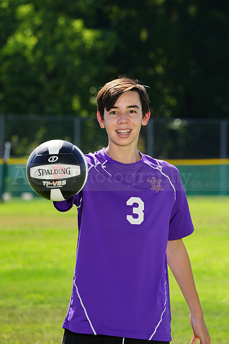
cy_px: 172
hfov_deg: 4.6
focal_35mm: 297
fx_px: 2837
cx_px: 114
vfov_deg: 6.9
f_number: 11
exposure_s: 1/200
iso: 200
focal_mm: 297
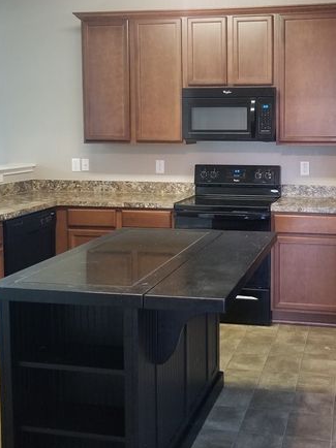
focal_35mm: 40
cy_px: 168
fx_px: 518
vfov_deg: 46.4
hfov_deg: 35.2
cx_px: 248
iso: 250
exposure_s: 1/24
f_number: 1.7
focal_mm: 4.25
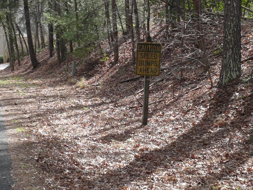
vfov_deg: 17.7
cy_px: 57
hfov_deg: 23.5
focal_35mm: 83
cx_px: 153
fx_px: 607
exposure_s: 1/200
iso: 100
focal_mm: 7.4
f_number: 4
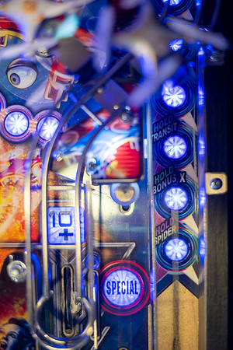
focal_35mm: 50
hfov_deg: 27.0
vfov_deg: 39.6
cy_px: 175
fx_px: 485
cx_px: 116
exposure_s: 1/100
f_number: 1.8
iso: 400
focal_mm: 50
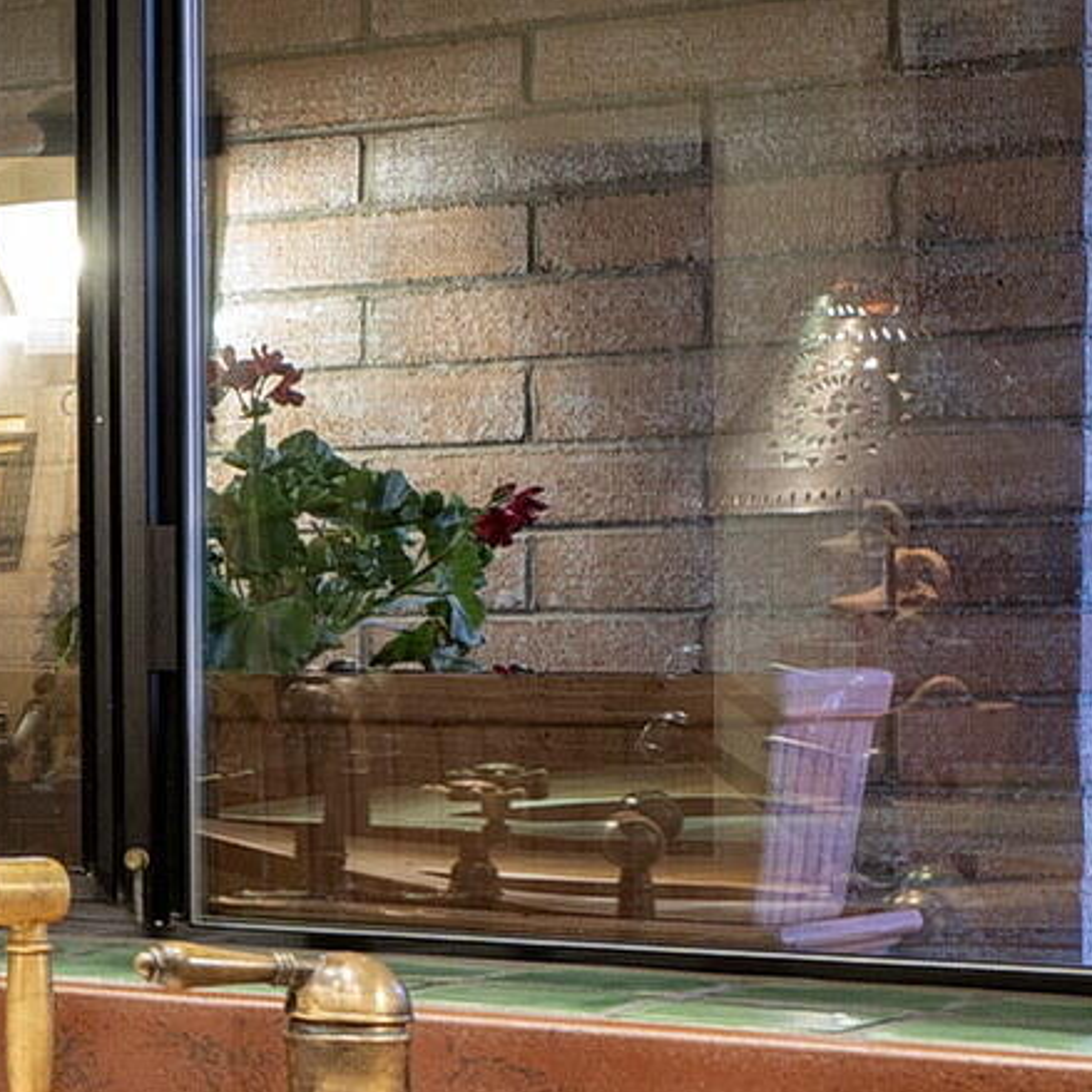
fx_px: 3676
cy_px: 647
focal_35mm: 103
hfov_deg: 13.5
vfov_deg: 16.9
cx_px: -1326
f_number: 7.1
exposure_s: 2
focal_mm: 19
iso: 200
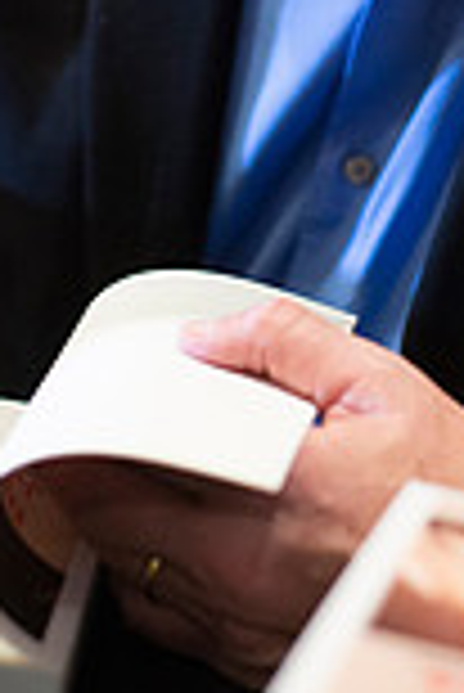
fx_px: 2816
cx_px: 234
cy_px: 63
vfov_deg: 13.9
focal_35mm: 146
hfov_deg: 9.4
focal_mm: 50
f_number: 2.4
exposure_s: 1/90
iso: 1250
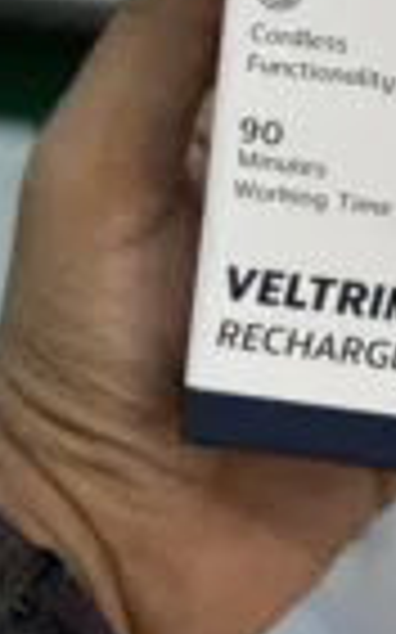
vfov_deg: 14.0
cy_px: -180
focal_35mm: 144
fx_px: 2489
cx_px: 554
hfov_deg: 8.9
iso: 50
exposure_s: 1/121
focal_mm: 6.76
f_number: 1.78
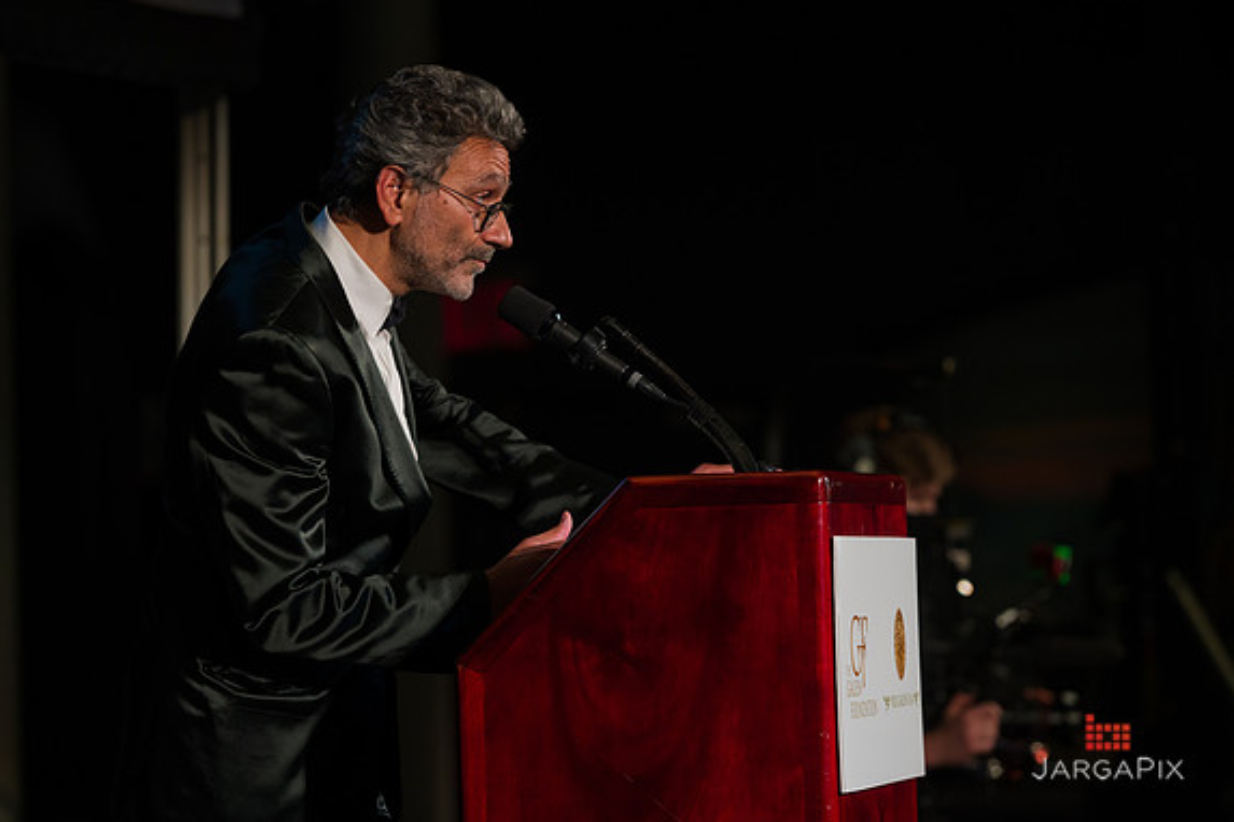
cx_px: 614
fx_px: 6067
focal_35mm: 177
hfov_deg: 11.6
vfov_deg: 7.8
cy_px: 411
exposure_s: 1/200
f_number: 4
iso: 1600
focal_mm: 175
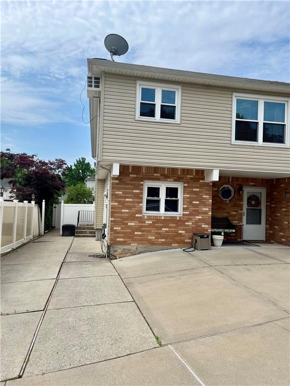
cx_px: 145
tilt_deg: +2.0
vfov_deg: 67.3
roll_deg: -1.7
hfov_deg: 53.1
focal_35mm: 26
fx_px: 290
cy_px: 193
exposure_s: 1/4484
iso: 50
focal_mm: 5.1
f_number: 1.6
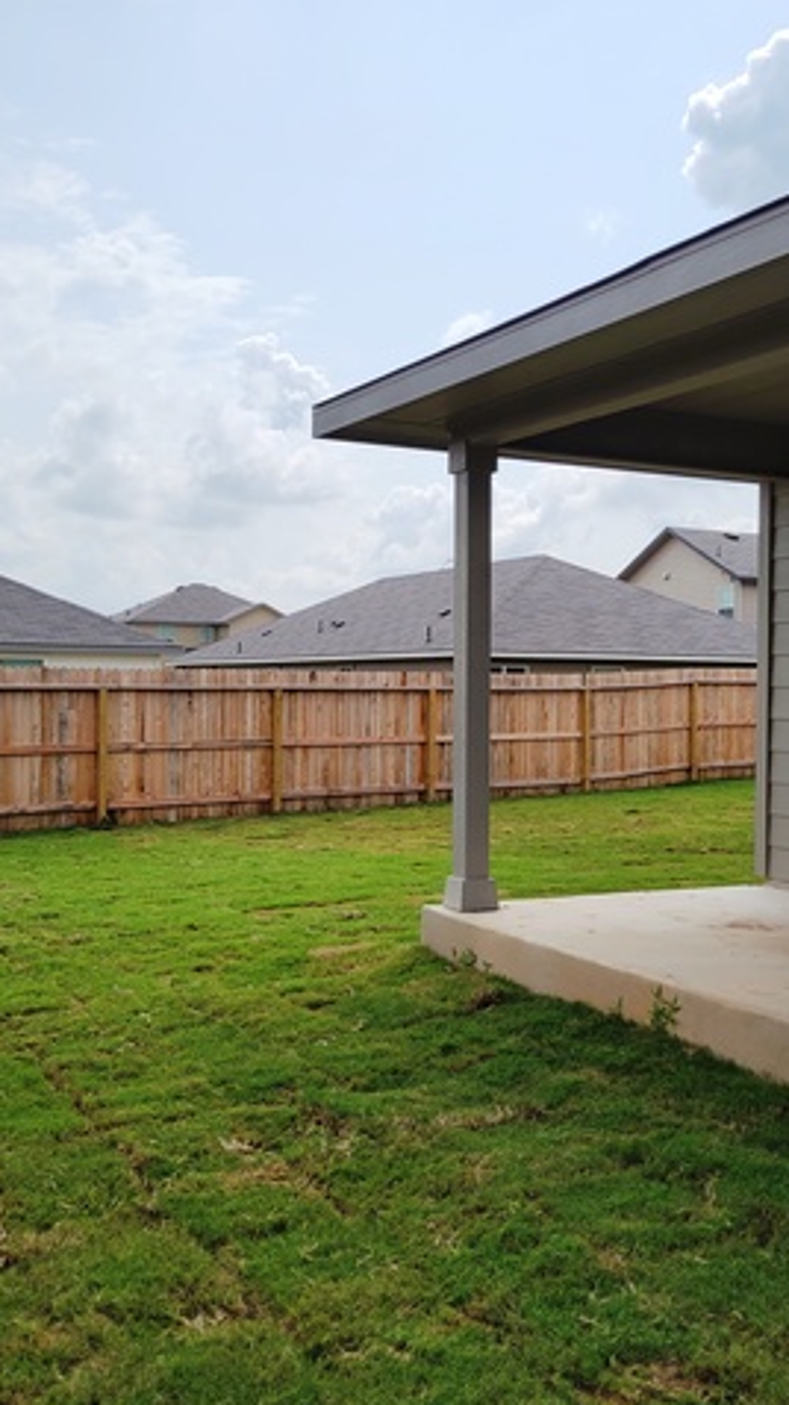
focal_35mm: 38
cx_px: 495
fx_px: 1415
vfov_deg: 52.8
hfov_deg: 31.0
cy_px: 701
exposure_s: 1/3697
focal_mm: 5.4
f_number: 1.8
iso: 40
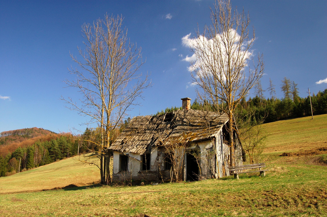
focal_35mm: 33
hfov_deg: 57.3
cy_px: 108
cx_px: 164
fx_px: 299
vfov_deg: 39.9
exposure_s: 1/200
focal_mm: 22
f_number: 7.1
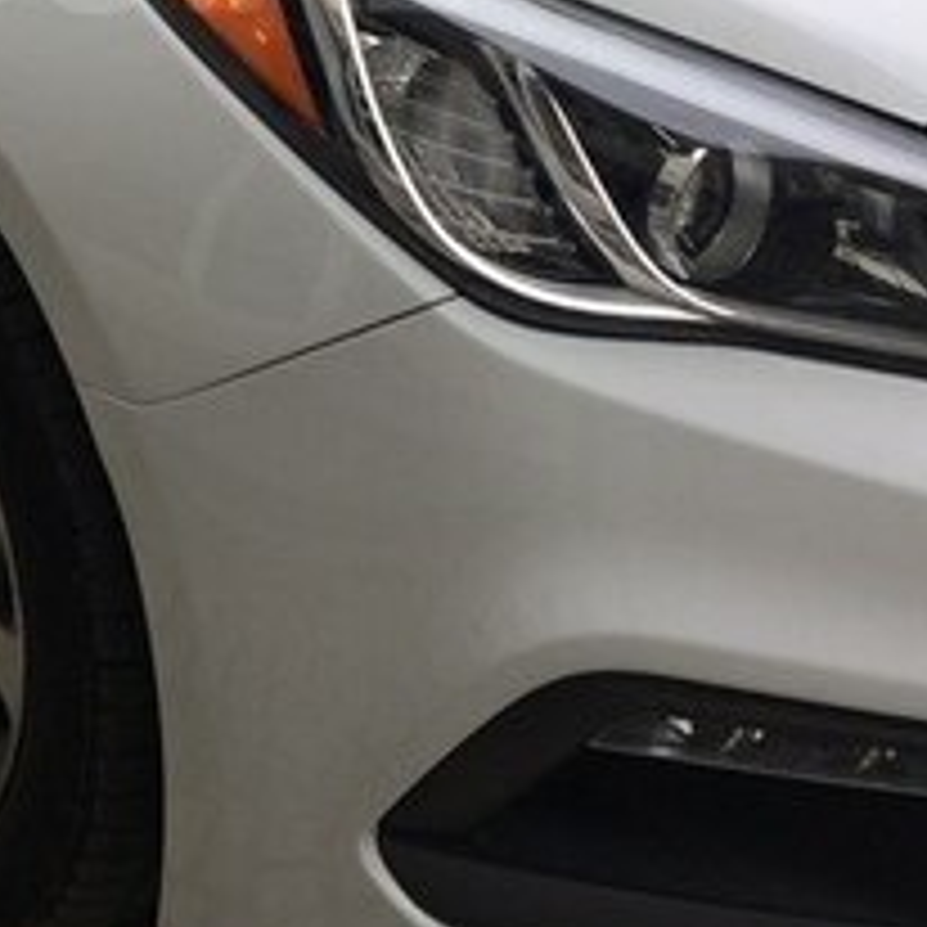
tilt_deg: -18.7
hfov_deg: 20.5
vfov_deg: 20.3
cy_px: -56
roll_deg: +0.6
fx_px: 2484
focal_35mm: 82
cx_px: 9
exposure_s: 1/641
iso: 32
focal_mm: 4.15
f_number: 2.2
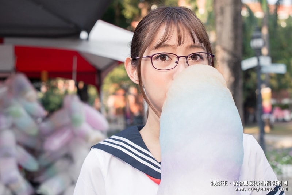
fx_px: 406
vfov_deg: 27.0
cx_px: 146
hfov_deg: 39.6
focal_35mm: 50
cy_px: 98
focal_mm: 50
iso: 125
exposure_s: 1/100
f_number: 4.5
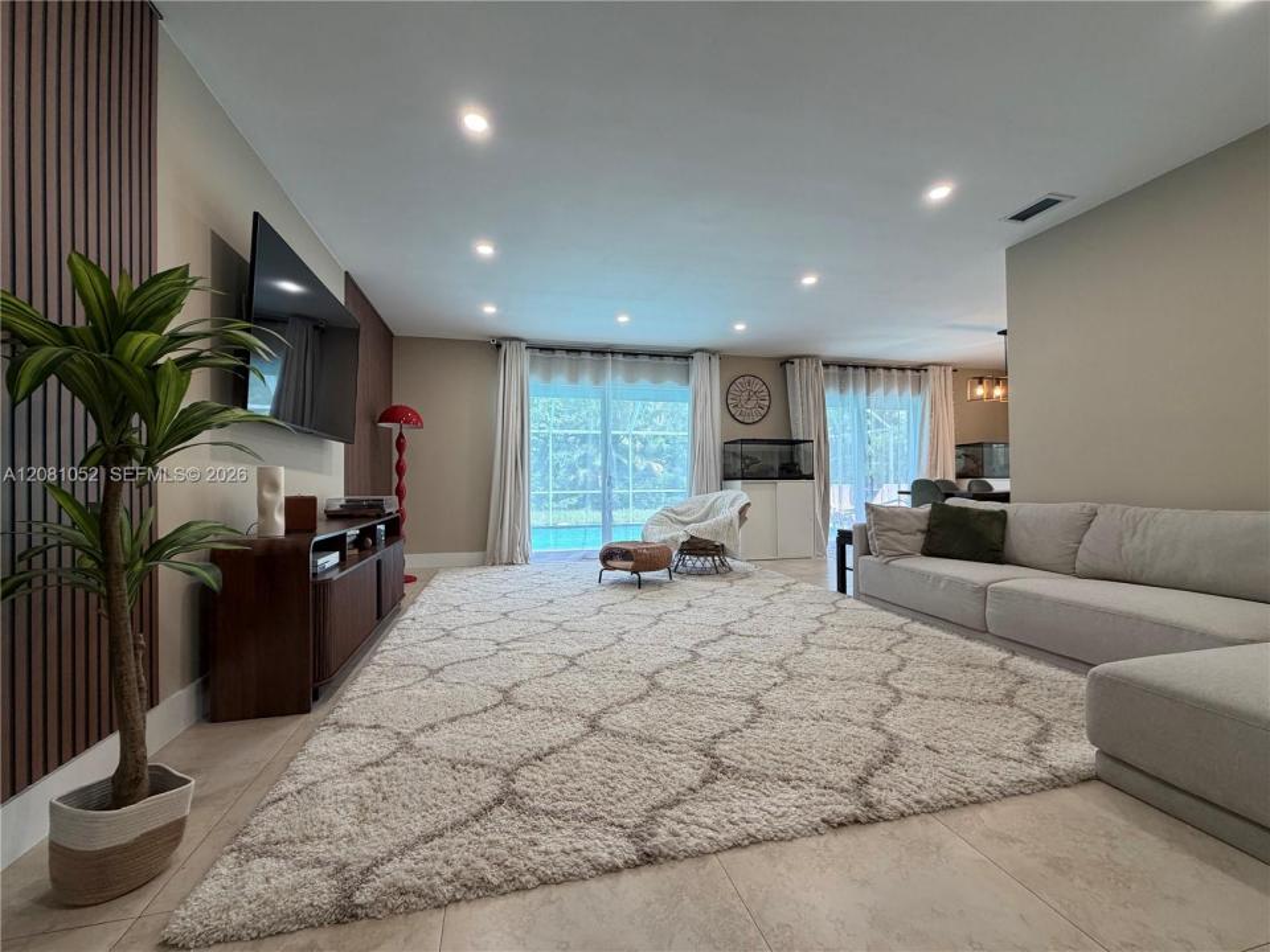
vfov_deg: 85.7
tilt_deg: +1.4
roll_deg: +0.5
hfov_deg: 102.1
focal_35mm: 14
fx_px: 514
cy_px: 476
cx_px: 635
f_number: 2.2
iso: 200
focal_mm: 2.22
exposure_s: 1/120
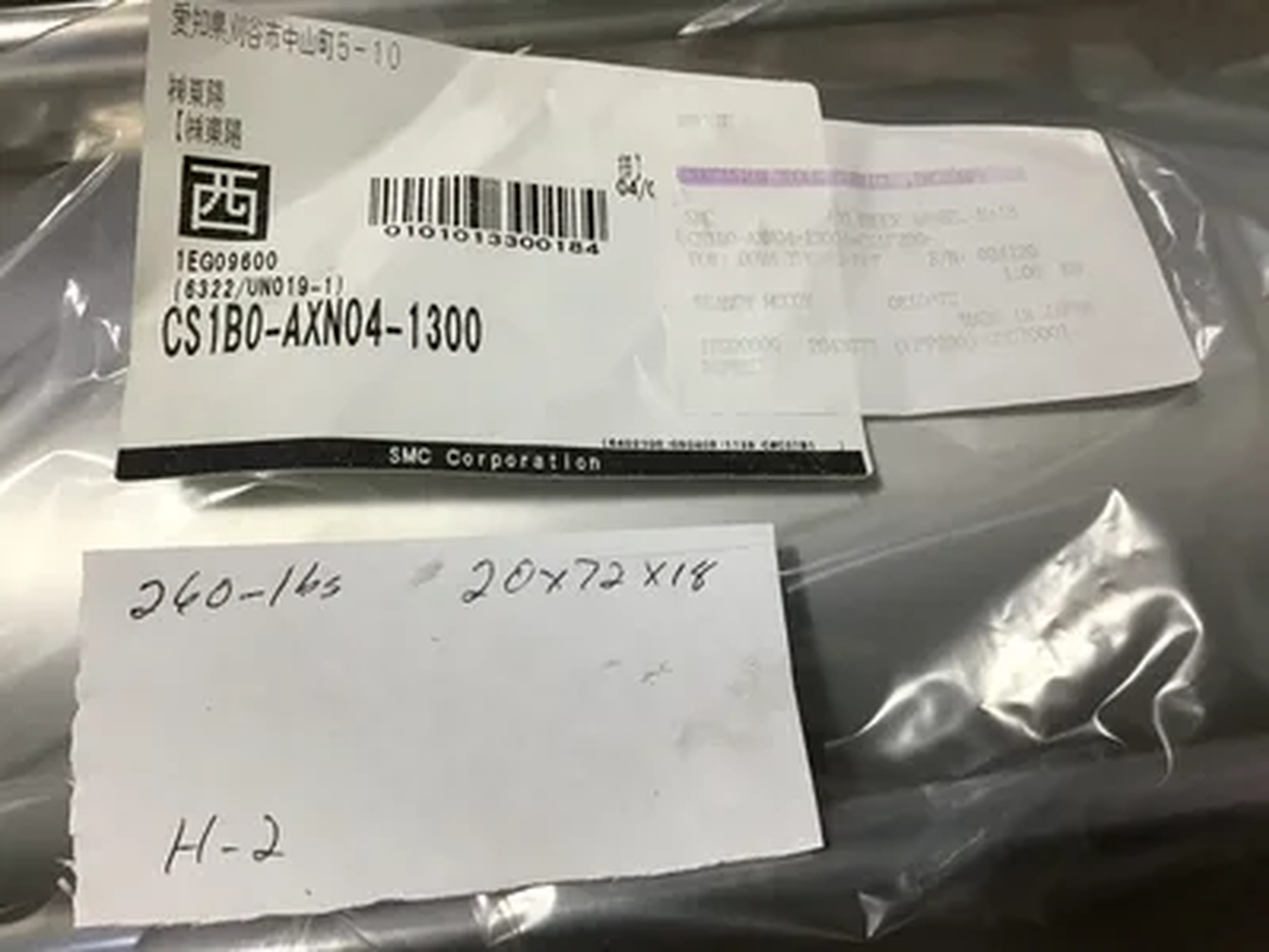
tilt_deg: -65.6
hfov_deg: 58.4
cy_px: 476
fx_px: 1136
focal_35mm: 31
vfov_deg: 45.4
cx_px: 634
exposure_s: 1/30
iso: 100
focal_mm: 3.3
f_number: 2.4
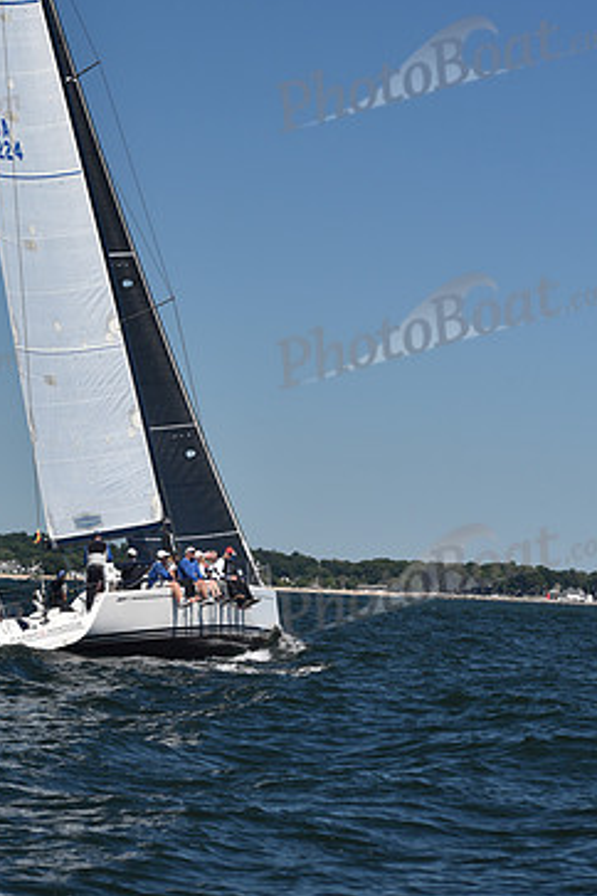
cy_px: 232
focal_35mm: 147
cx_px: 149
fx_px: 3656
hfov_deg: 9.3
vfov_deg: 13.9
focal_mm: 92
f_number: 5.6
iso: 200
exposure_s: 1/800
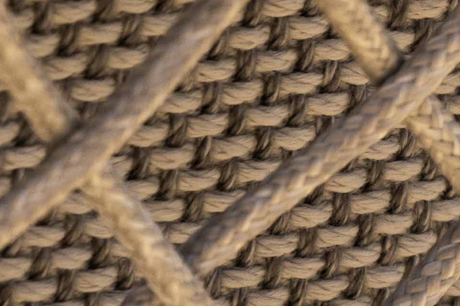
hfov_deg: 3.4
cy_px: -744
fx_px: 7678
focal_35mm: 601
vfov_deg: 2.3
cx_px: 1313
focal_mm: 70
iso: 100
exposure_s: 1/640
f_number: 5.6
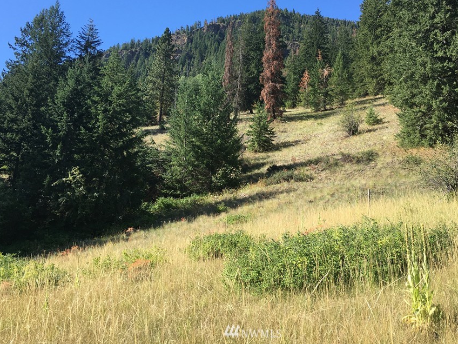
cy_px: 144
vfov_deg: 40.6
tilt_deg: +15.2
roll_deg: -1.5
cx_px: 254
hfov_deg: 52.5
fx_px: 463
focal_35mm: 35
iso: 25
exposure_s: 1/601
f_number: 2.2
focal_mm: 4.15
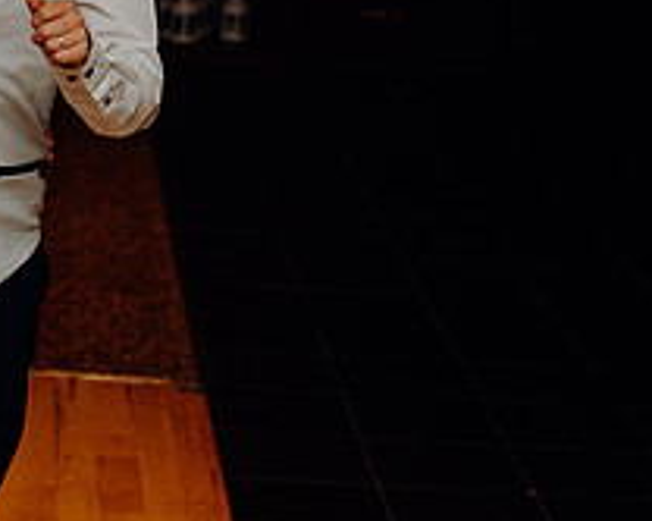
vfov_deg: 11.7
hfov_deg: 14.3
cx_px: -85
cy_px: 33
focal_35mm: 131
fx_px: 2525
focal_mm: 50
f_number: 2.8
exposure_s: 1/160
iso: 1250
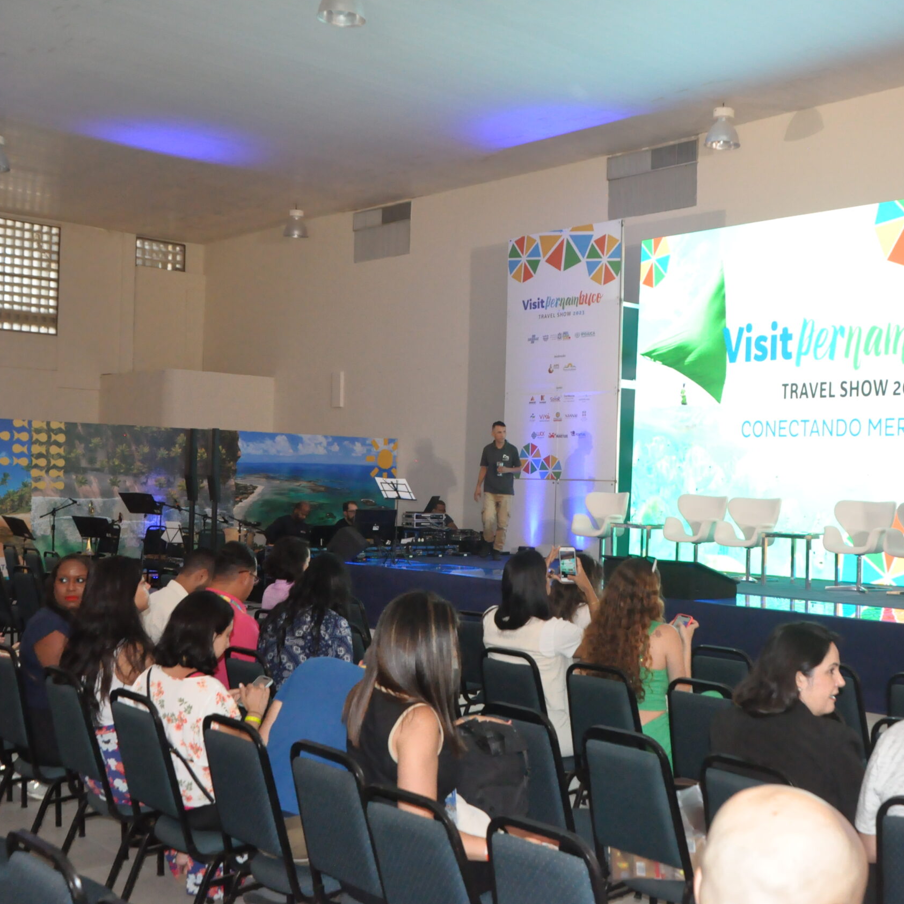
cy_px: 449
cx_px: 537
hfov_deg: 41.1
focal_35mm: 41
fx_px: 1201
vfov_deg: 41.3
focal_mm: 21
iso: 2500
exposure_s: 1/200
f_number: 7.1
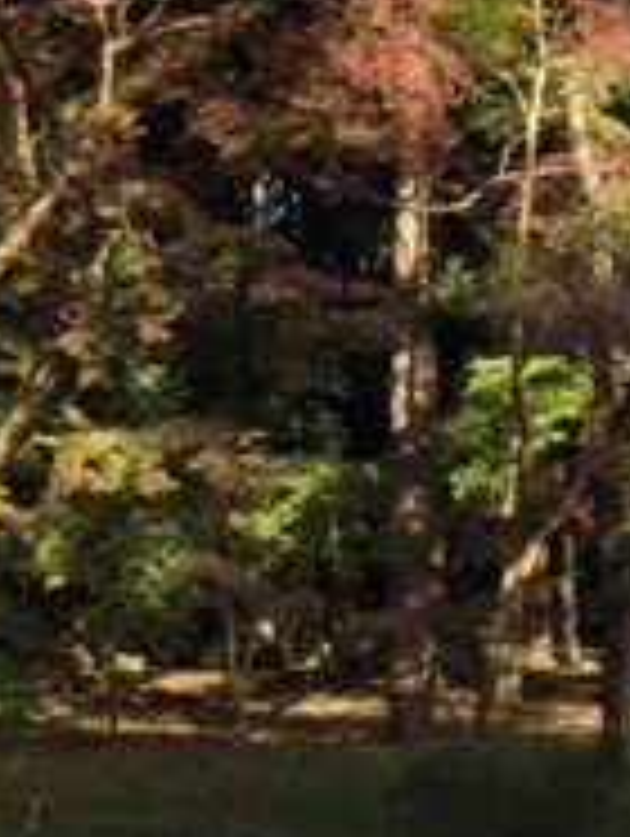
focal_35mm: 75
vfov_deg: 24.1
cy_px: -108
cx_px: 490
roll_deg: +3.3
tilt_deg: +23.6
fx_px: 1816
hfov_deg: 19.5
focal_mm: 3.3
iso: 25
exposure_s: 1/347
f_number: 2.4
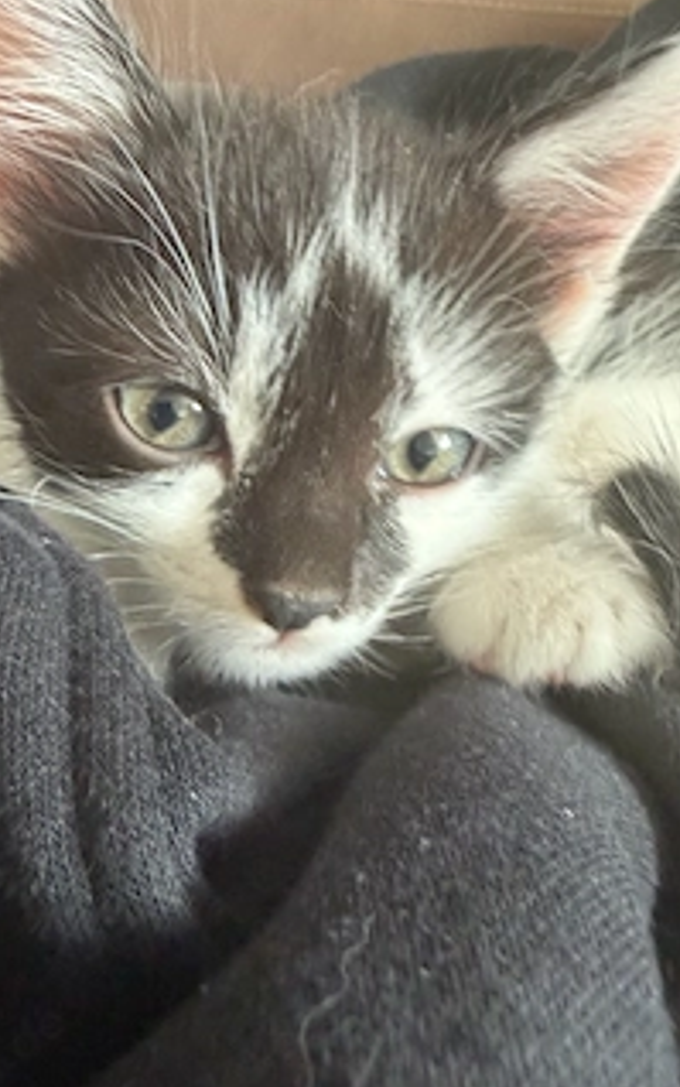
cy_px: 588
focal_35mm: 32
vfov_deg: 59.6
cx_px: 301
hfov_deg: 39.4
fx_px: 948
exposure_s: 1/60
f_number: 2.2
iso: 640
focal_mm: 2.22
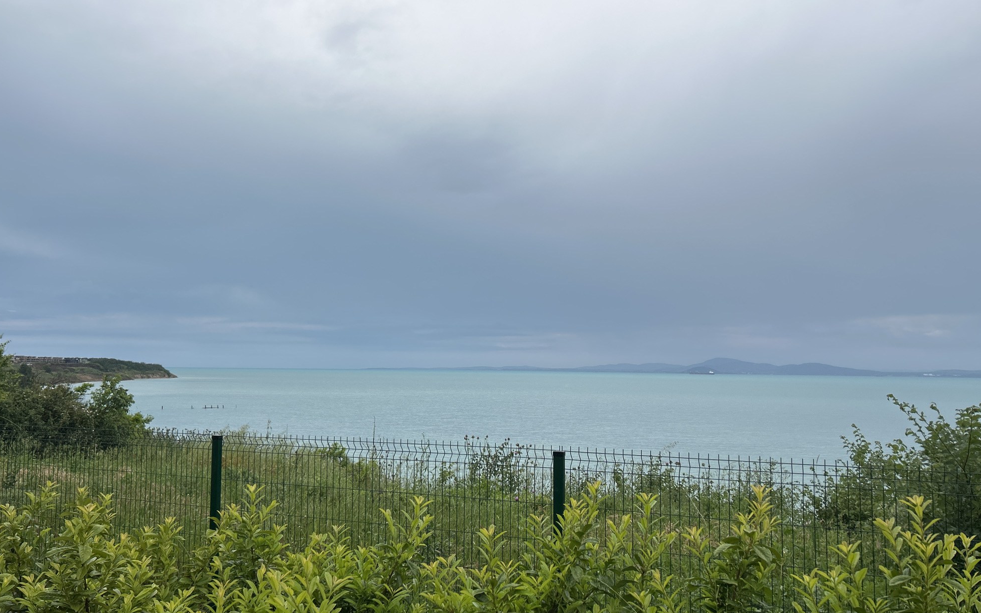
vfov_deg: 44.5
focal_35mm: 28
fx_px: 748
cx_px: 492
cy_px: 326
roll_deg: -0.3
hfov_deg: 66.5
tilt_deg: +2.2
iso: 50
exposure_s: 1/1468
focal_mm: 5.7
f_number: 1.5
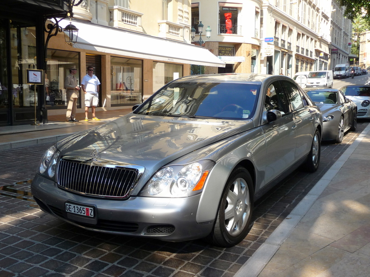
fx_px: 406
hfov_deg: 49.0
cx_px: 185
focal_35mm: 38
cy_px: 138
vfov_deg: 37.7
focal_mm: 6.3
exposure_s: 1/320
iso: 100
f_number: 3.8
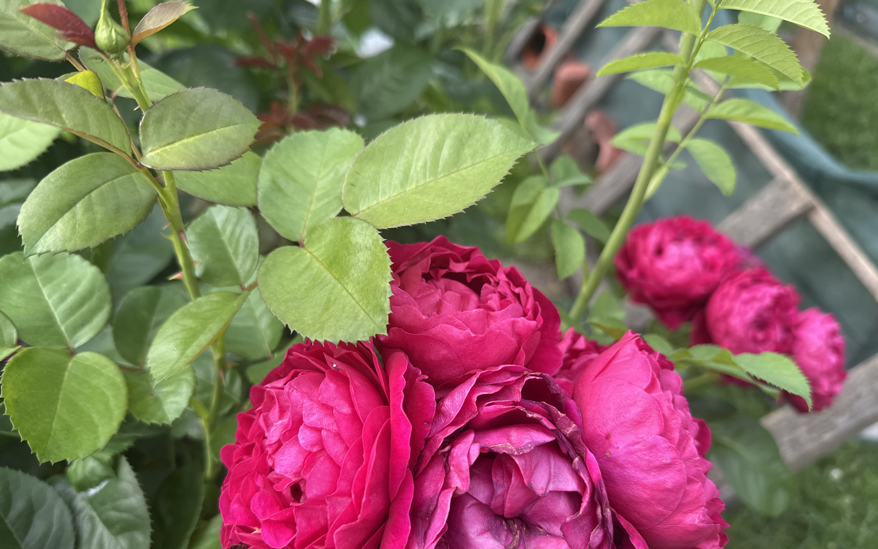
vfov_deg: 47.4
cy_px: 321
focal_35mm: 26
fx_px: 622
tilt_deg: -42.5
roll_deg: -6.6
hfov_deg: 70.4
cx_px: 437
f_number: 1.78
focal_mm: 6.86
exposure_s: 1/321
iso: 80
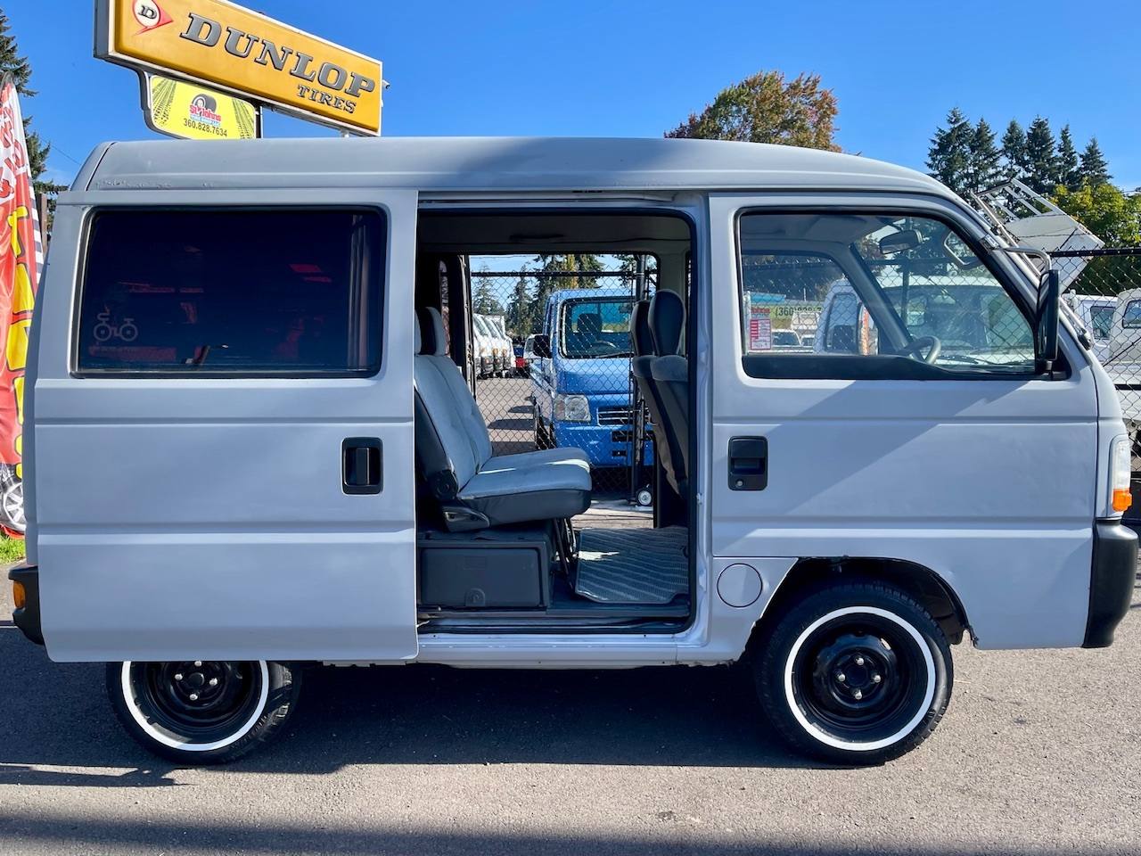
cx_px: 570
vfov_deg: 54.9
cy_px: 428
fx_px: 824
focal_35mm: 25
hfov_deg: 69.4
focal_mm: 5.1
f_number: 1.6
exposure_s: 1/1252
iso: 32
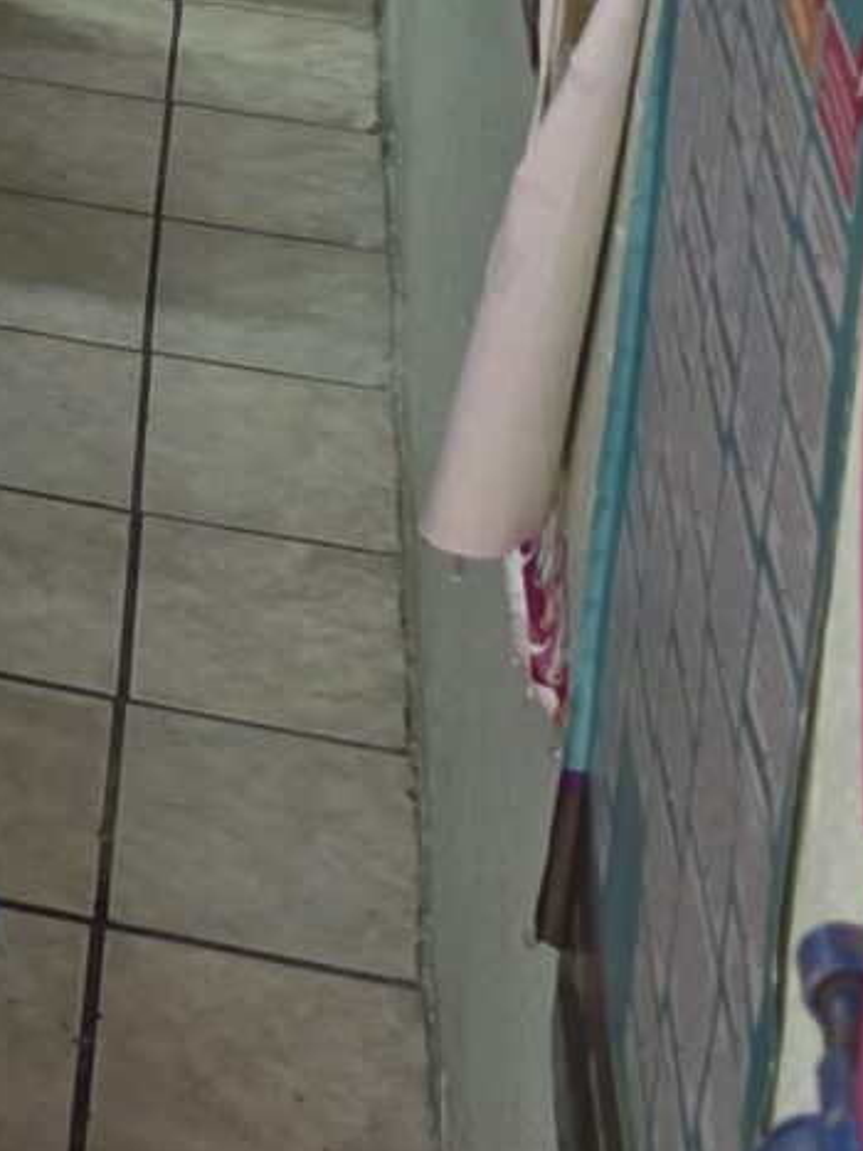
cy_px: -752
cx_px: -1038
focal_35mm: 126
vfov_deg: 14.3
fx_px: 4190
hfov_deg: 10.5
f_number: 1.7
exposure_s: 1/120
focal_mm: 6.3
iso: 400
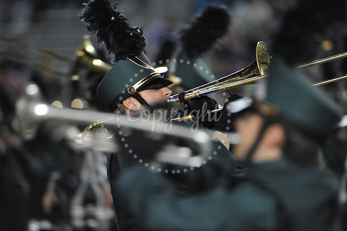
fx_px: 5780
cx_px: 174
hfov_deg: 3.4
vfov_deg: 2.3
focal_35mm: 600
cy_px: 116
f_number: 6.3
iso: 6400
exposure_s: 1/160
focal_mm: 600
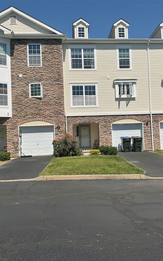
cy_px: 131
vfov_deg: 61.2
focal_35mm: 31
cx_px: 93
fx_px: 220
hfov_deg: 40.5
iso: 16
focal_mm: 3
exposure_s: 1/3534
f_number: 1.8
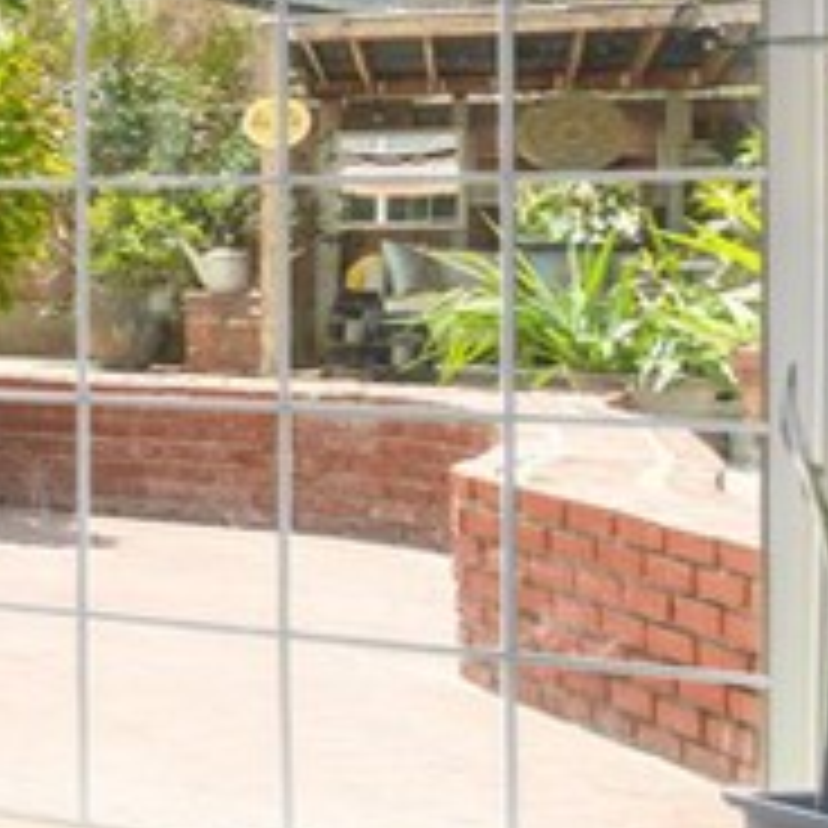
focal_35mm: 71
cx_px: -1264
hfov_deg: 14.1
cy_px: 266
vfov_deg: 24.2
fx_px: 1921
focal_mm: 10
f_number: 7.1
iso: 100
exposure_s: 1/10
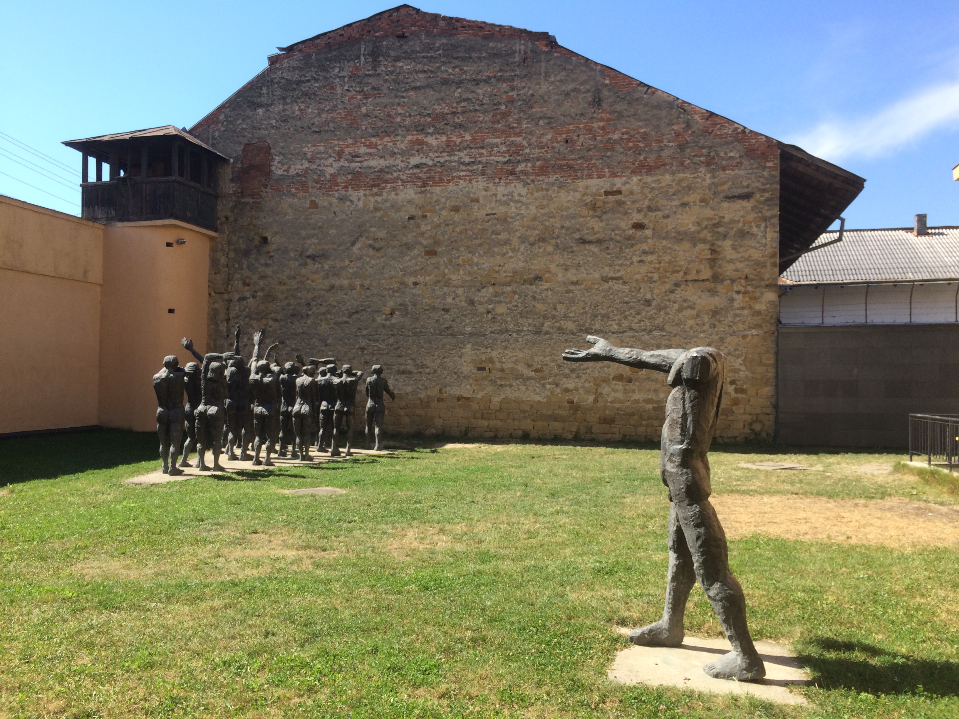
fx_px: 803
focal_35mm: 29
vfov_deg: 48.2
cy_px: 360
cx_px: 480
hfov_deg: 61.7
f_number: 2.2
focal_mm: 4.15
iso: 32
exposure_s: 1/1053
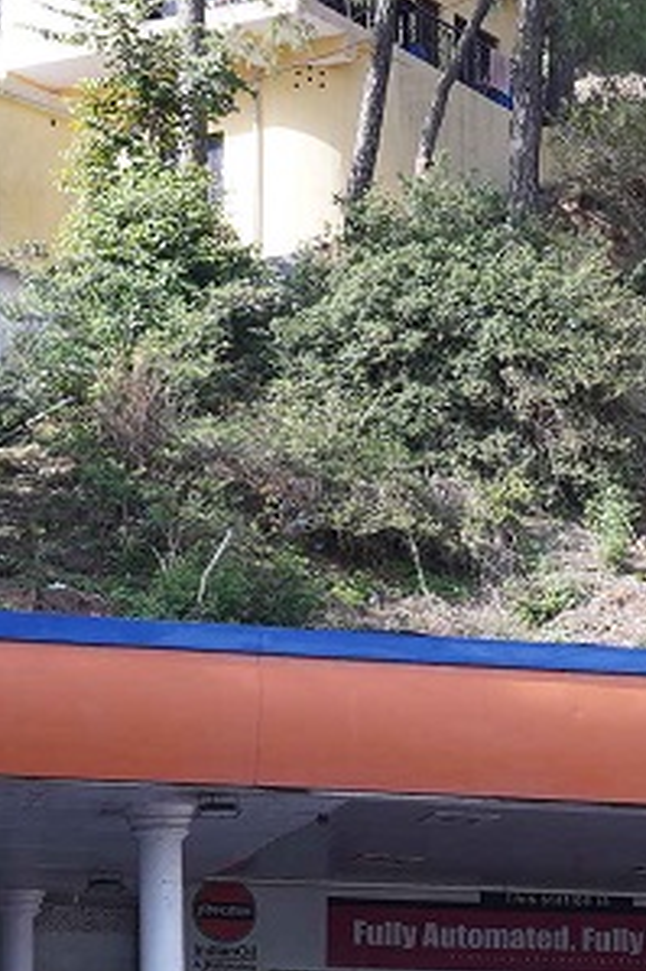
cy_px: 956
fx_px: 4015
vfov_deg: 13.6
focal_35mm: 149
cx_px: 597
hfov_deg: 9.2
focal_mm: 37
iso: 250
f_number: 7.1
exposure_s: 1/160
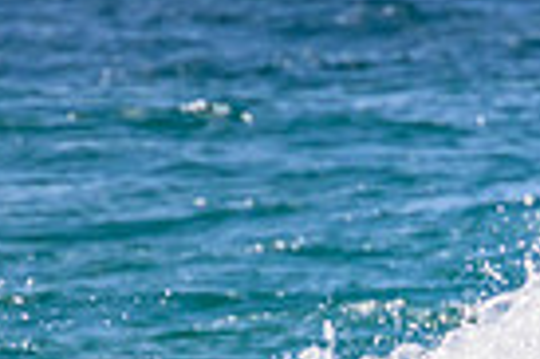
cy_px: 448
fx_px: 50879
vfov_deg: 0.4
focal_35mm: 3396
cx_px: 737
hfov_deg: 0.6
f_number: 11
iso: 1100
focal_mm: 800
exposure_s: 1/2000
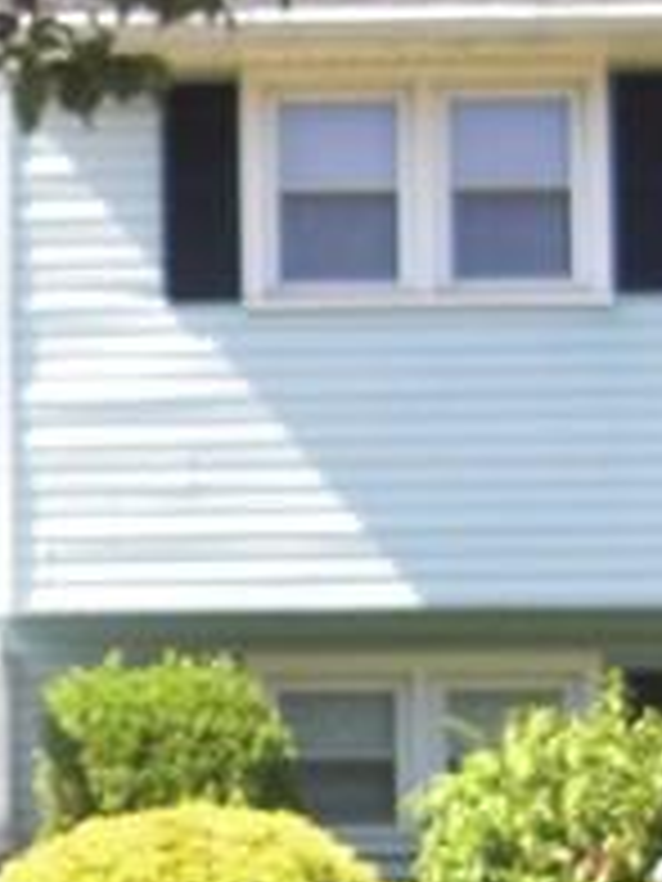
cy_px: 666
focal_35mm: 146
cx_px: -113
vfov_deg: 13.5
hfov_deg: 10.0
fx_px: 3723
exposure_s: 1/320
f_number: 2.6
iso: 50
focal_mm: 4.9
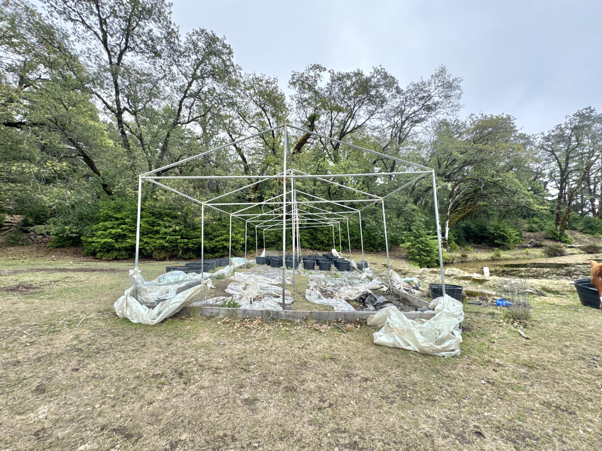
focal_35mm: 14
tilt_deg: +4.2
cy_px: 226
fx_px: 243
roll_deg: +4.1
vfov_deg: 85.7
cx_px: 301
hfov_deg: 102.1
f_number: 2.2
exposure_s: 1/544
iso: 40
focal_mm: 2.22
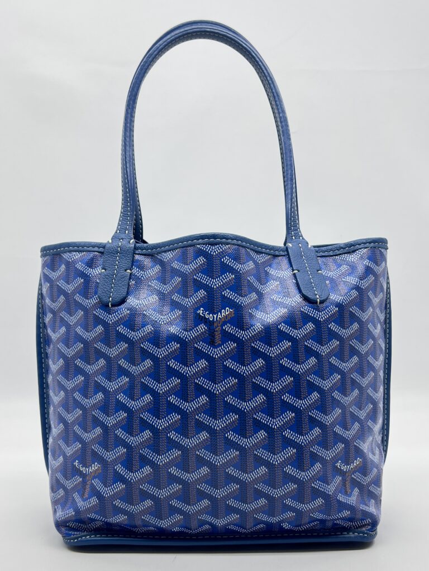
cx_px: 214
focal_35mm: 26
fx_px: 430
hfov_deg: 53.1
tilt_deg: +1.3
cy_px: 286
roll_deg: +0.8
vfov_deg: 67.3
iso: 32
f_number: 1.5
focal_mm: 5.7
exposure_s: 1/123
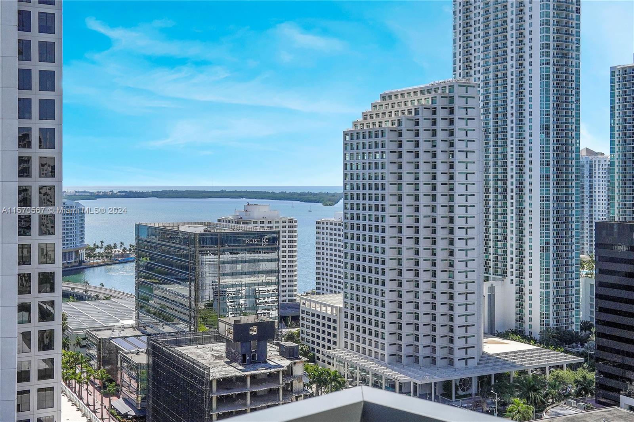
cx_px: 317
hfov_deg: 43.6
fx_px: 792
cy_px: 211
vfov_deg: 29.9
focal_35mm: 45
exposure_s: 1/2000
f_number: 10
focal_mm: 30
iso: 320
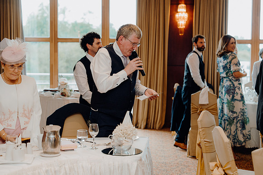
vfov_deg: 21.6
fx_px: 460
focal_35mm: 63
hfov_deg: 31.9
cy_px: 88
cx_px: 132
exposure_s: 1/200
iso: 1250
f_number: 2.8
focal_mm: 63
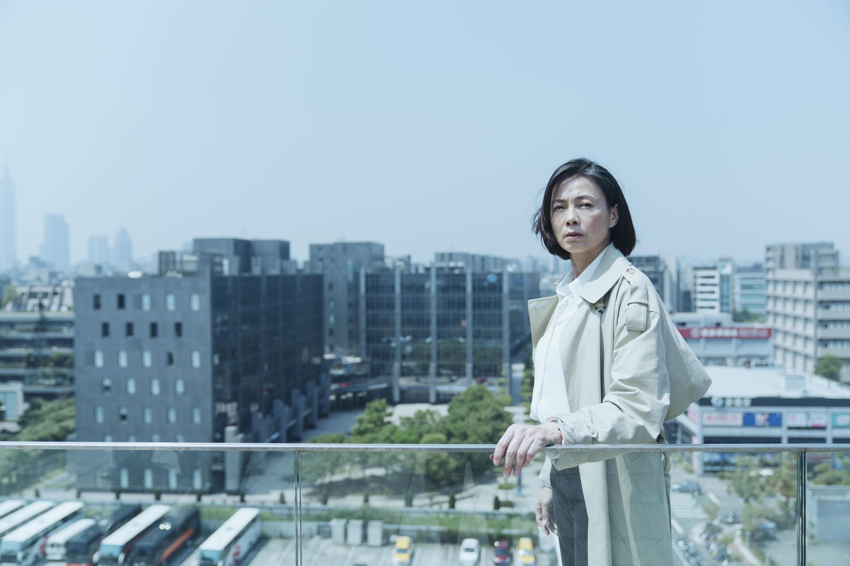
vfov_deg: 43.6
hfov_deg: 61.9
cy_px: 283
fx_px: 708
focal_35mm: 30
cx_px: 425
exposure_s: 1/1250
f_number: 2.8
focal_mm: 30
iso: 100
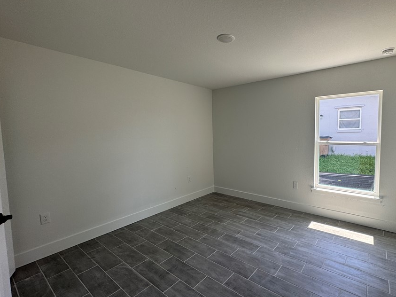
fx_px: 194
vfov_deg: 74.7
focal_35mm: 17
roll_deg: +1.2
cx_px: 238
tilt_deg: -4.9
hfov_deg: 89.8
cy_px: 145
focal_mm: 2.22
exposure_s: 1/120
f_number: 2.2
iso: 50
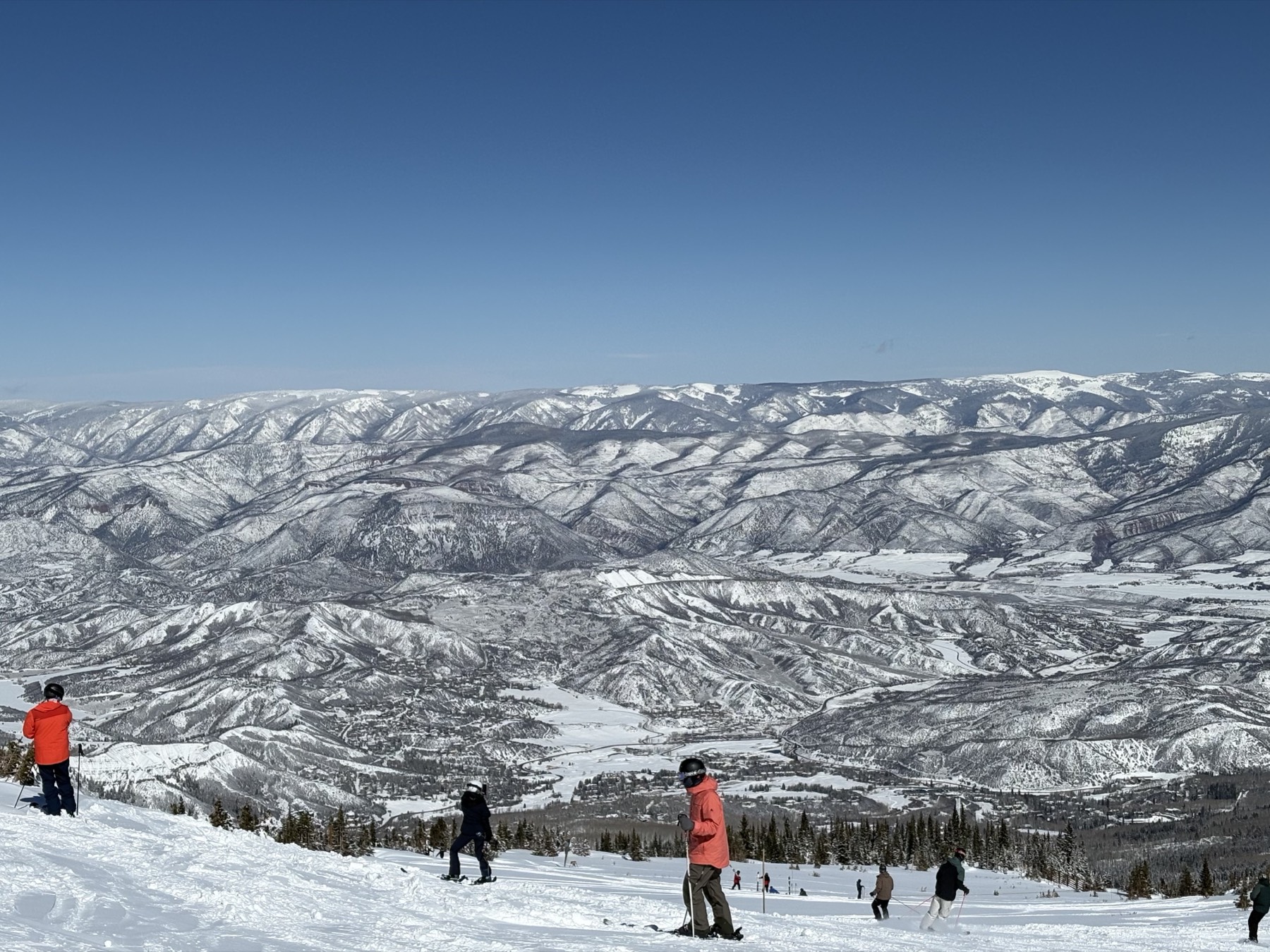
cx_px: 635
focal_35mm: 52
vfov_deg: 28.0
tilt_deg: -3.0
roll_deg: +2.6
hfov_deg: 36.8
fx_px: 1908
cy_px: 476
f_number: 1.6
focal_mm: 5.96
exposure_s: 1/10204
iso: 25
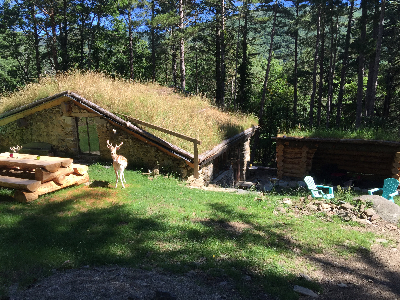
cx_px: 200
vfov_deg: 48.2
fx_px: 335
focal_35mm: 29
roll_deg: +1.8
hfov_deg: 61.7
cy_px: 150
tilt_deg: -9.3
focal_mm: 4.15
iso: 32
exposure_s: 1/706
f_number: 2.2
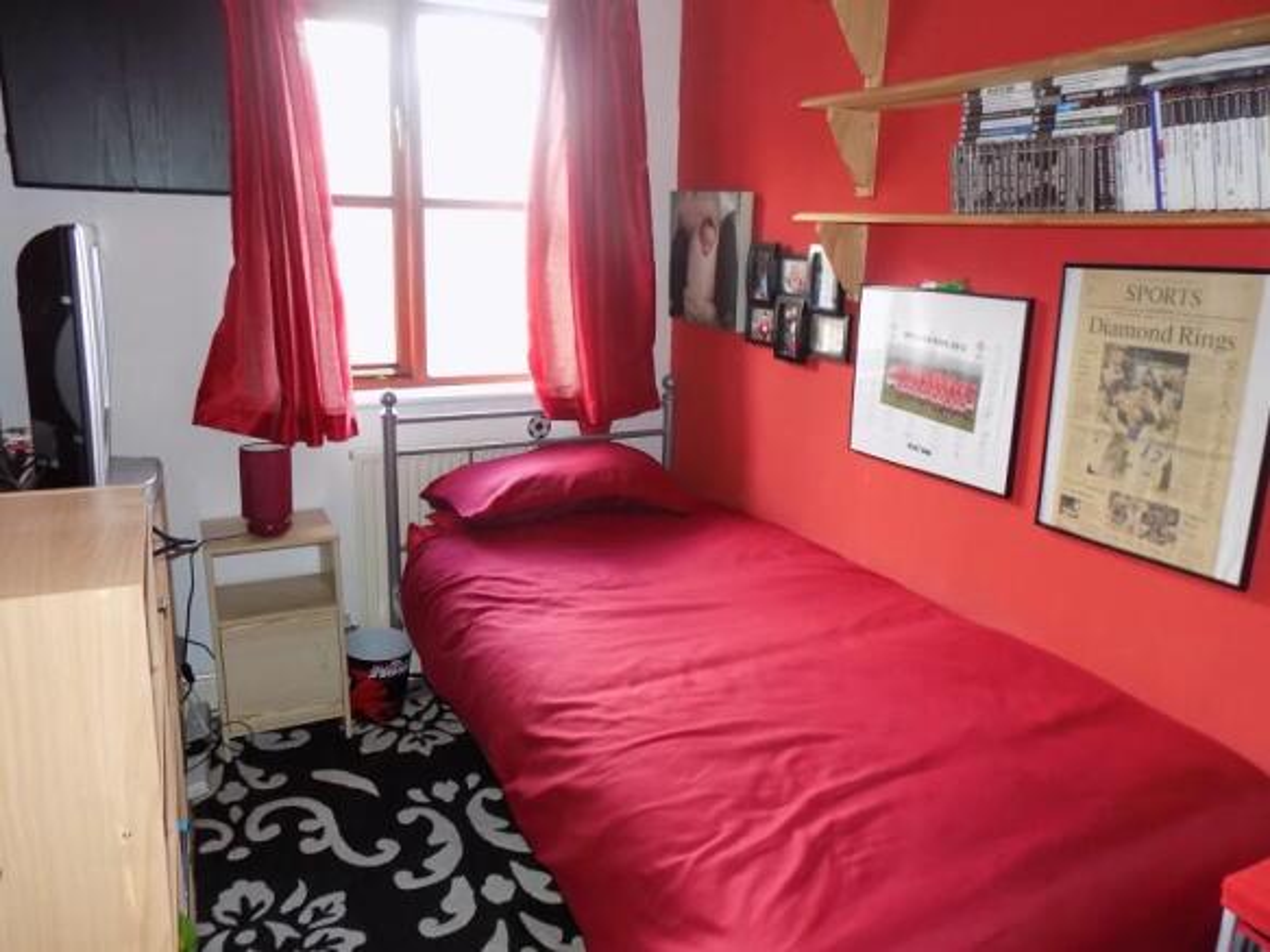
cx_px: 635
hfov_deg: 71.6
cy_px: 476
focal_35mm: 24
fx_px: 880
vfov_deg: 56.8
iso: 360
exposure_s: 1/30
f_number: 3.1
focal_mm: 4.3
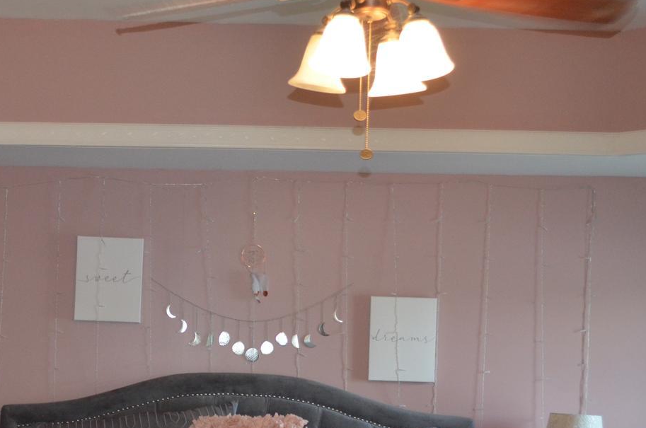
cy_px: 386
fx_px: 1325
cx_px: 173
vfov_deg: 18.1
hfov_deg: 27.1
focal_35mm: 74
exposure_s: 1/60
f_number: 3.8
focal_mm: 22
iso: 900
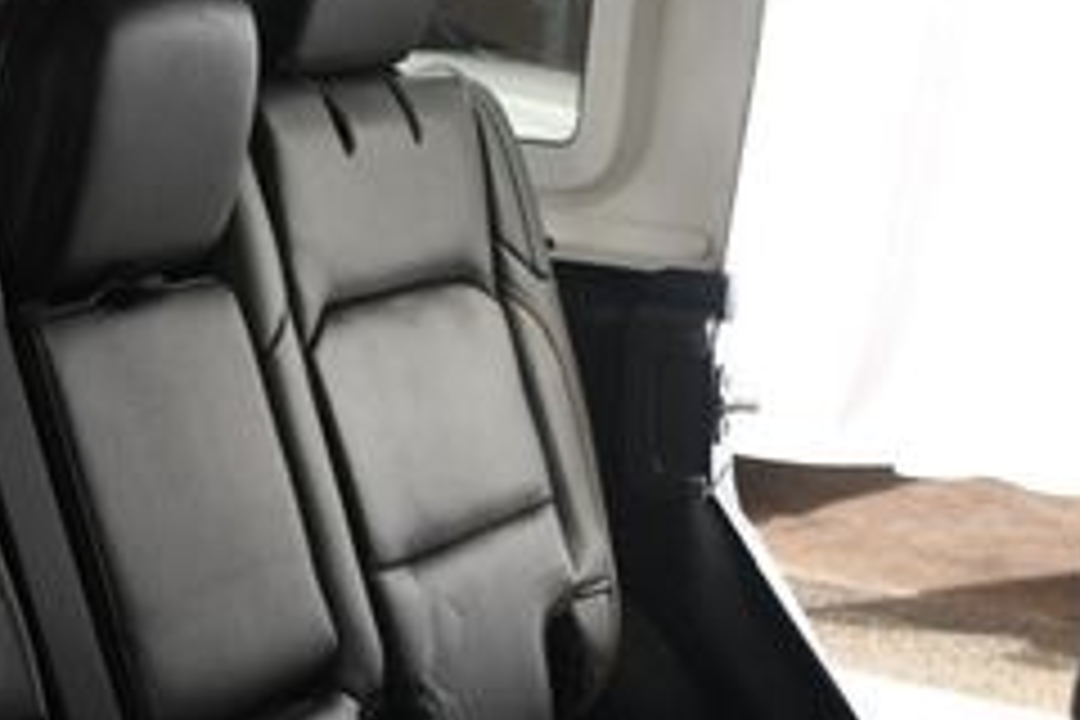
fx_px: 2400
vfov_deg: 16.7
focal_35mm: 80
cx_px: 90
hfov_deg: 24.6
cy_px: 711
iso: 100
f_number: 3.5
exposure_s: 1/160
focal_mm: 20
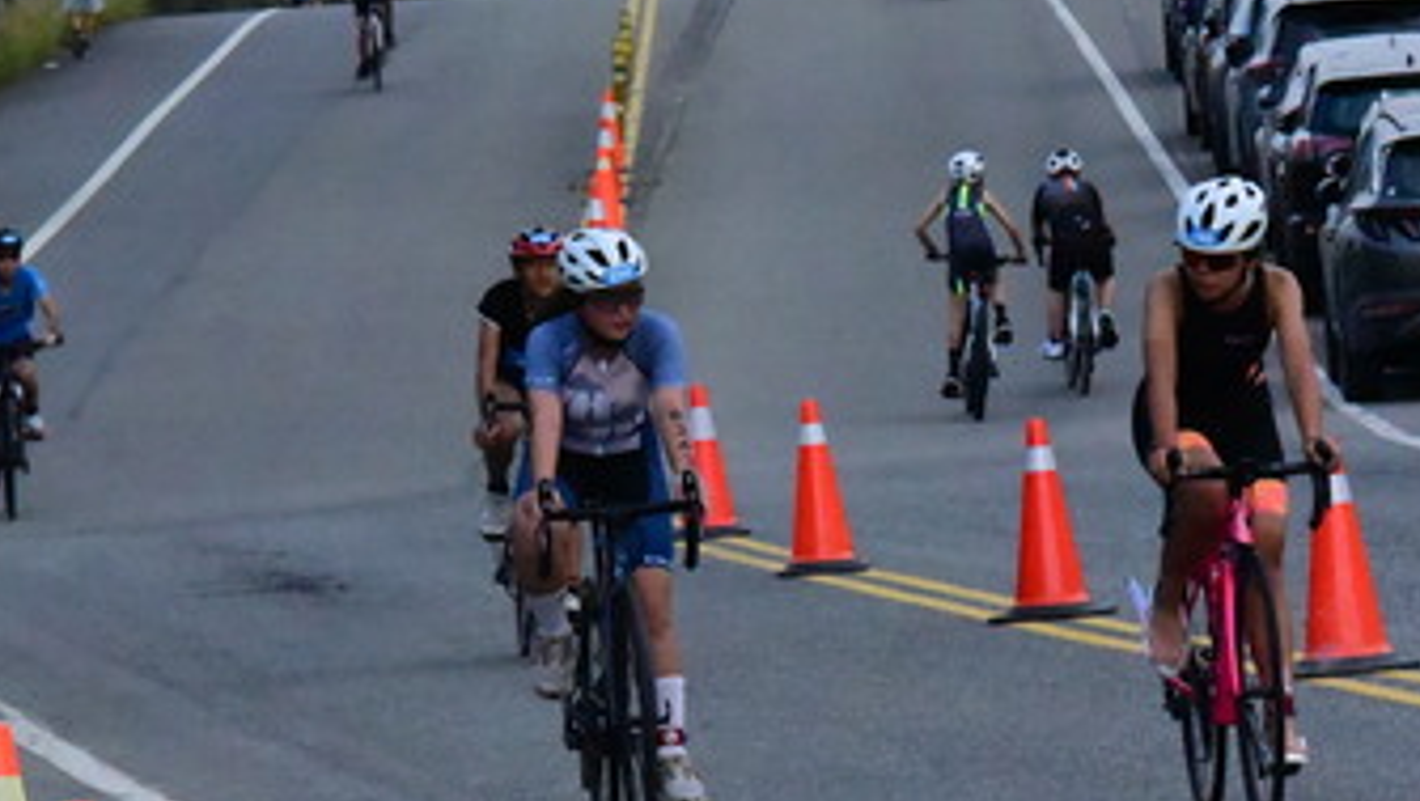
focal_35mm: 378
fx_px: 14243
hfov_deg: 5.7
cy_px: 290
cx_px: 606
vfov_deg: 3.2
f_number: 16
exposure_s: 1/4000
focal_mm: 155
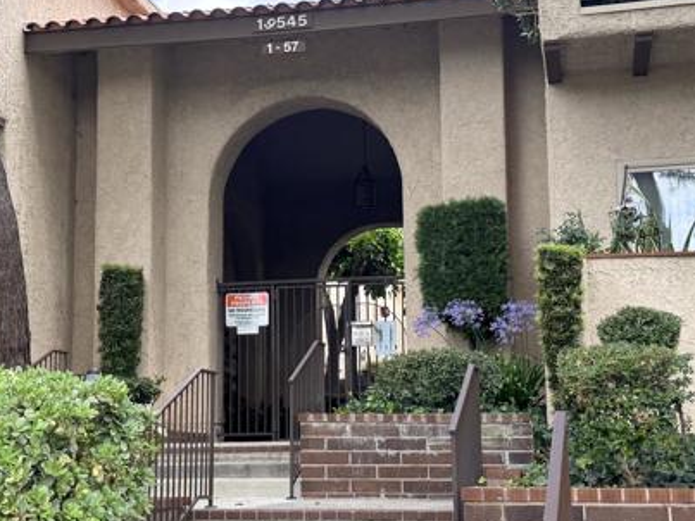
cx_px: 293
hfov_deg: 31.6
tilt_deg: +8.2
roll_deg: +0.6
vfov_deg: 24.0
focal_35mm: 61
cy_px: 255
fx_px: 1224
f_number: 1.78
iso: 100
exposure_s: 1/1553
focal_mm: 6.76
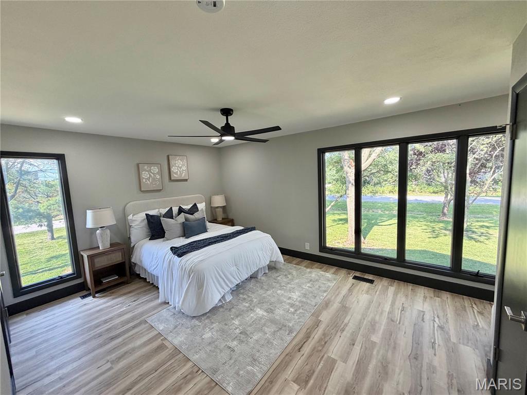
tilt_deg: -6.3
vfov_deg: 85.7
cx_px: 264
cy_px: 198
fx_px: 213
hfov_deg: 102.1
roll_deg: +2.6
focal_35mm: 14
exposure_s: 1/121
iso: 125
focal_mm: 2.22
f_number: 2.2
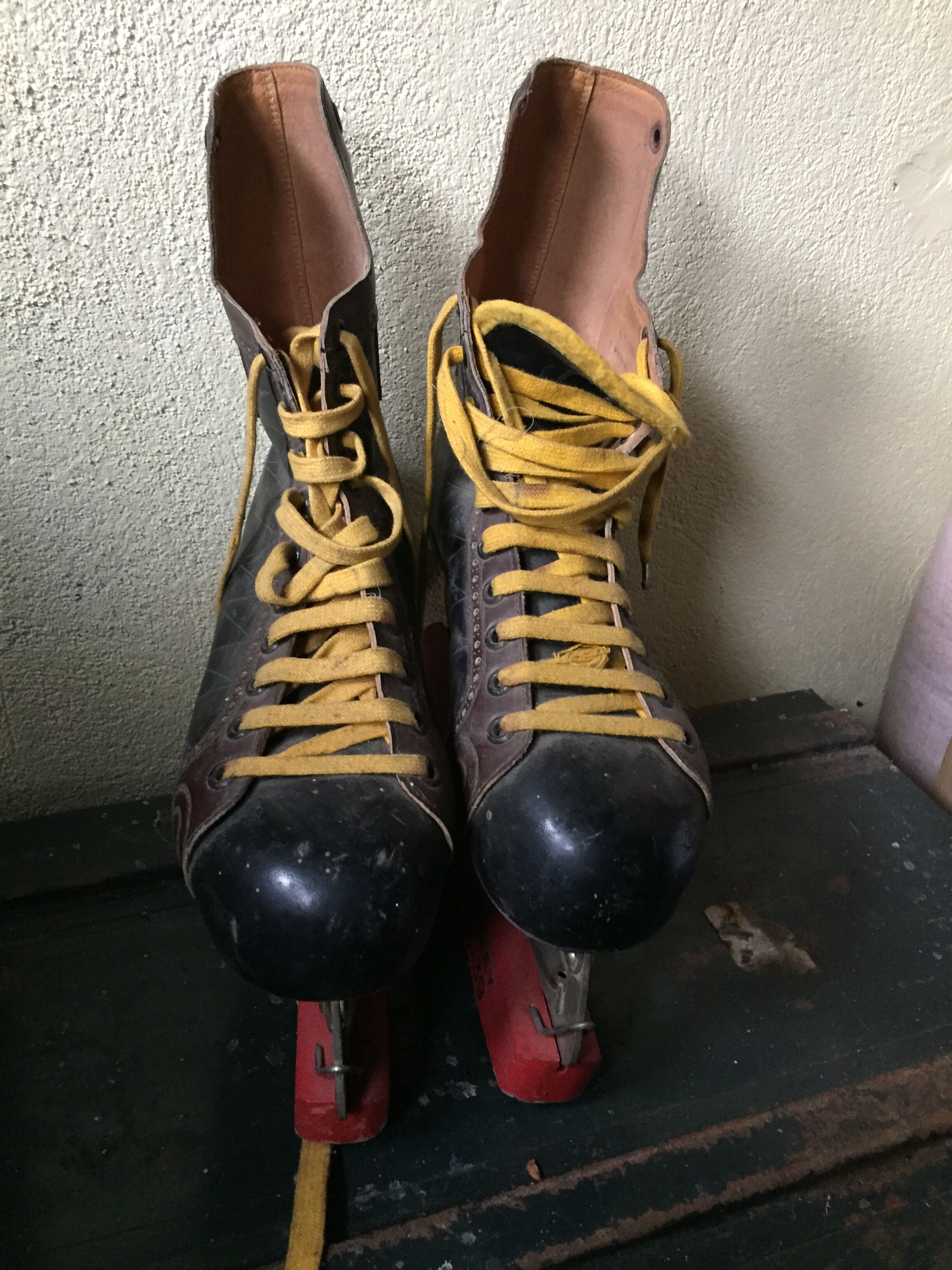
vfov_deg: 61.7
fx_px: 1063
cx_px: 476
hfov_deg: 48.2
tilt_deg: -31.2
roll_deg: -5.1
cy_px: 635
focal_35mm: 29
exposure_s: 1/33
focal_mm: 4.15
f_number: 2.2
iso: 320
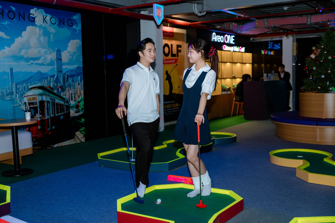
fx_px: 402
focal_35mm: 43
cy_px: 112
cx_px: 168
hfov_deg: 45.2
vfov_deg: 31.1
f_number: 2.8
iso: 1000
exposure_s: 1/125
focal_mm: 43.2
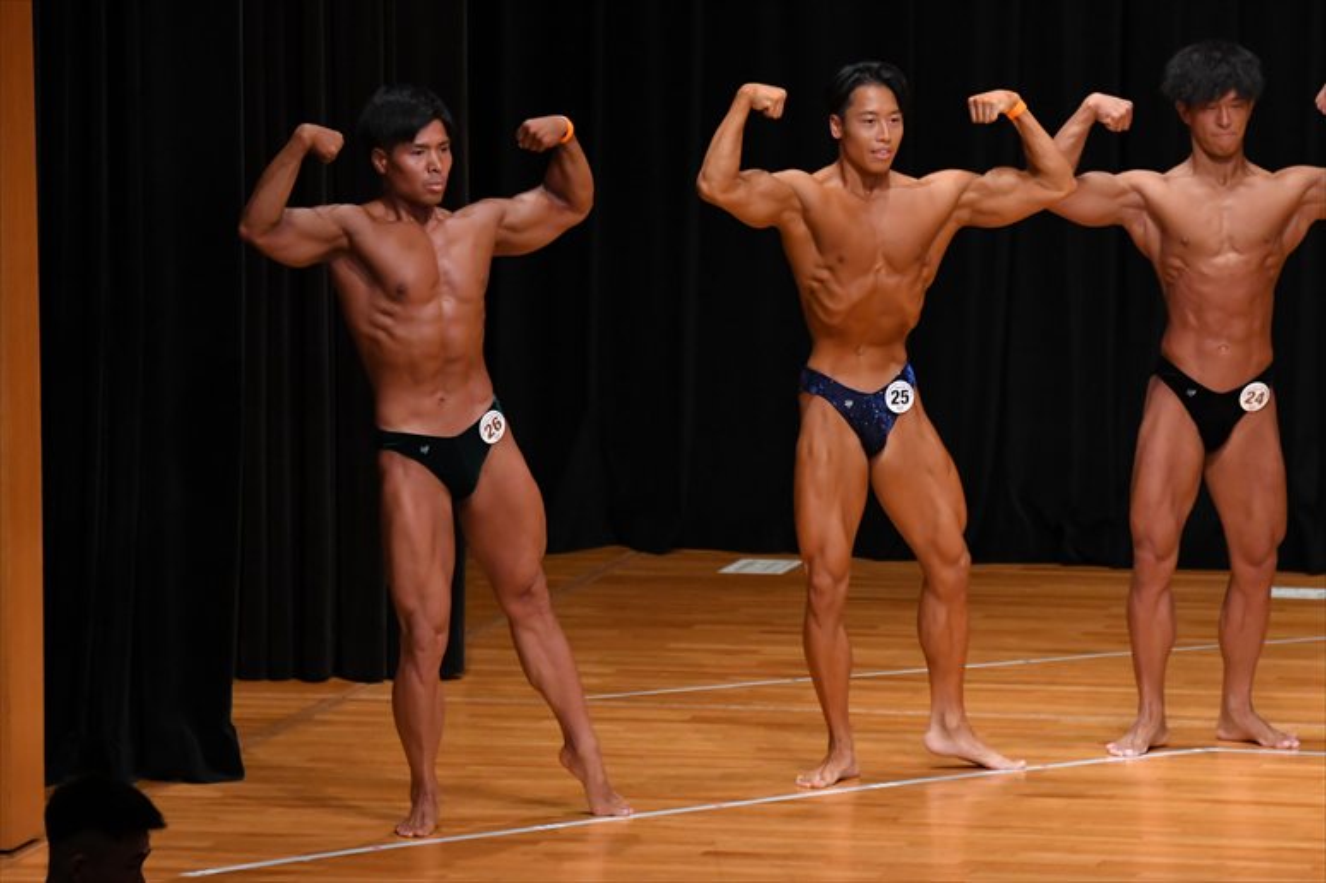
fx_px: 9940
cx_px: 663
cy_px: 442
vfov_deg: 5.1
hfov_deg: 7.6
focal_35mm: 270
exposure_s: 1/400
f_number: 5.6
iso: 4000
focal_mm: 180
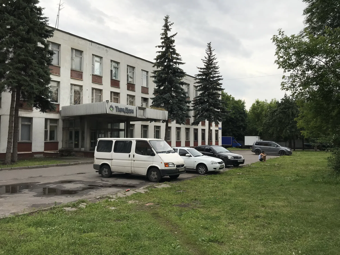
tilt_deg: +4.4
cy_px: 128
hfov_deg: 63.4
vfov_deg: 49.7
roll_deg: -0.6
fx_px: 275
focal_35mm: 28
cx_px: 170
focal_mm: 3.99
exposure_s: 1/529
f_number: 1.8
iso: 20
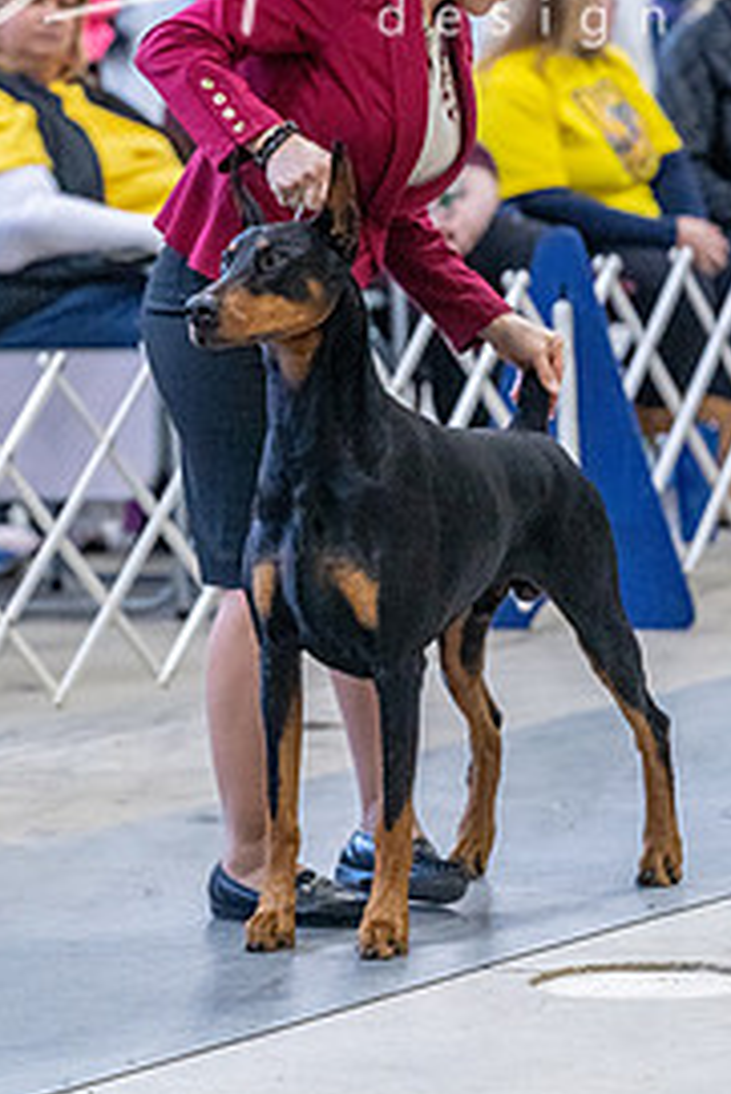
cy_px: 416
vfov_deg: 7.1
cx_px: 275
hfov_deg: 4.8
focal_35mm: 289
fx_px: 8791
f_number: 4
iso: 6400
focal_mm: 174
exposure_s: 1/320
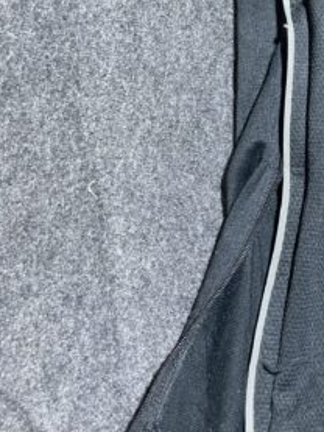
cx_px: 301
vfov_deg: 37.3
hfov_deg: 27.9
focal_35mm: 50
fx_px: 624
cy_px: 112
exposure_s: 1/33
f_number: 1.6
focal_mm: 4.2
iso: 320
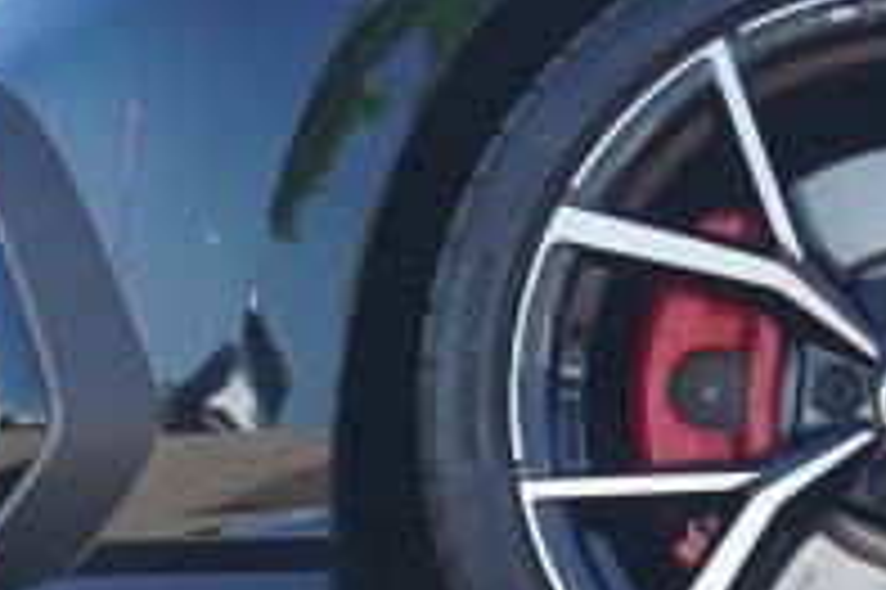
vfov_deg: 6.4
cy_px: 446
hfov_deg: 9.6
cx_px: 796
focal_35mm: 214
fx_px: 5262
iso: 200
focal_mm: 44
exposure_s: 1/80
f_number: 5.6
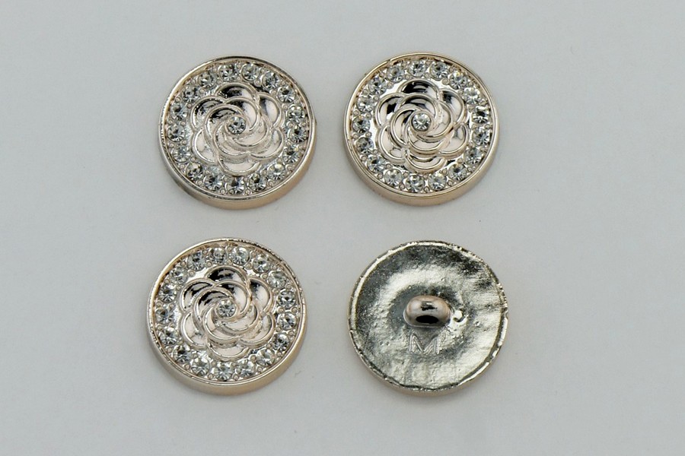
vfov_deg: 16.6
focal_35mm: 82
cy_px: 228
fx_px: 1570
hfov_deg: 24.6
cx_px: 342
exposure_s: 1/400
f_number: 9
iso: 200
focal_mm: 55
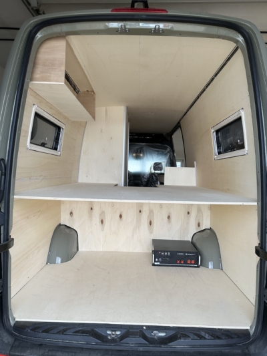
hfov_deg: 56.8
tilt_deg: -3.5
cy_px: 178
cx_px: 134
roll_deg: -1.3
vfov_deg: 71.6
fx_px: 247
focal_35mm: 24
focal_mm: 6.86
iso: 80
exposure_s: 1/333
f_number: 1.78
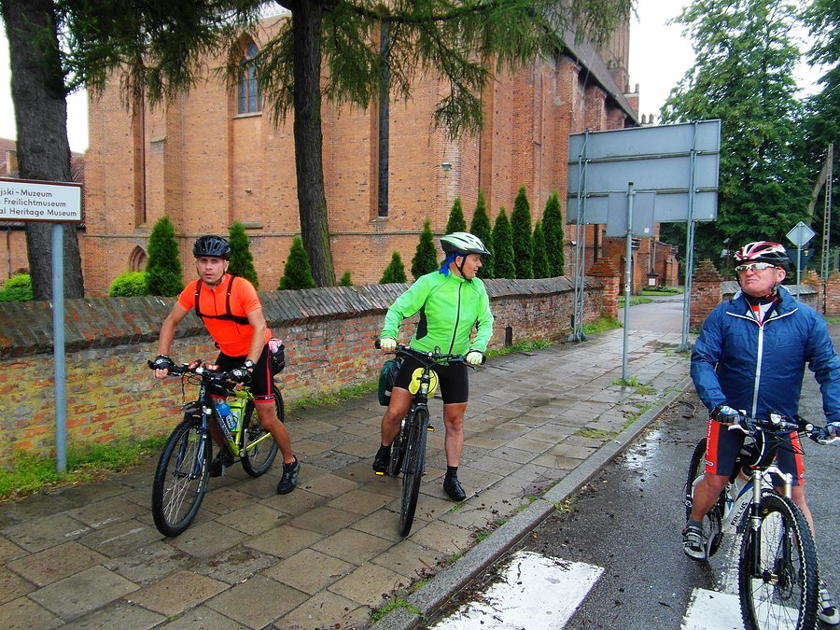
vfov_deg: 56.8
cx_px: 420
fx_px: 582
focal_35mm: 24
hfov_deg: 71.6
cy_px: 315
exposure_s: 1/250
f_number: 3.2
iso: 100
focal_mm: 4
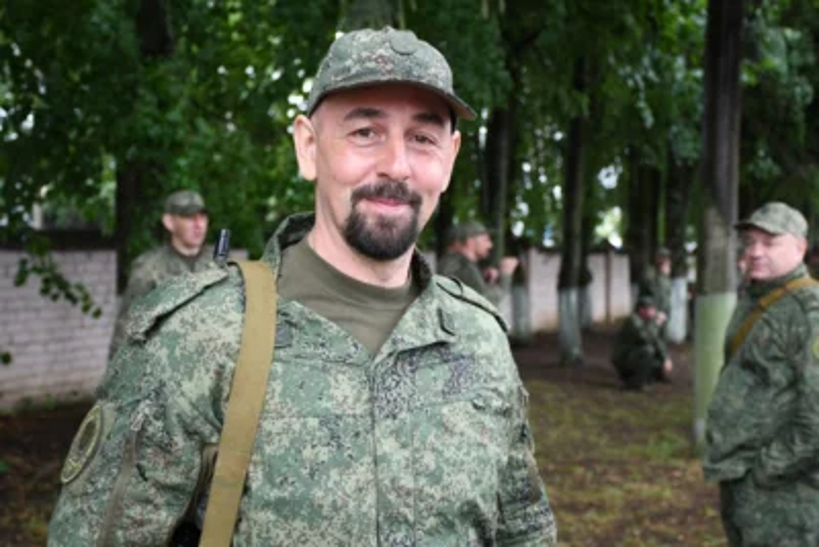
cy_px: 274
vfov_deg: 23.8
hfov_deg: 35.0
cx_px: 410
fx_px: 1297
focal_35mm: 57
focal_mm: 38
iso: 250
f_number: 4.2
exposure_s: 1/80
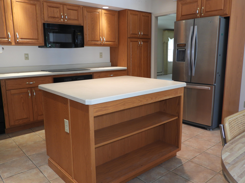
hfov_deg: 60.0
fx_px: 212
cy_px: 92
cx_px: 122
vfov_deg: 46.8
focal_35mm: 30
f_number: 3.5
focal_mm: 5.4
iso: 125
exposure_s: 1/30
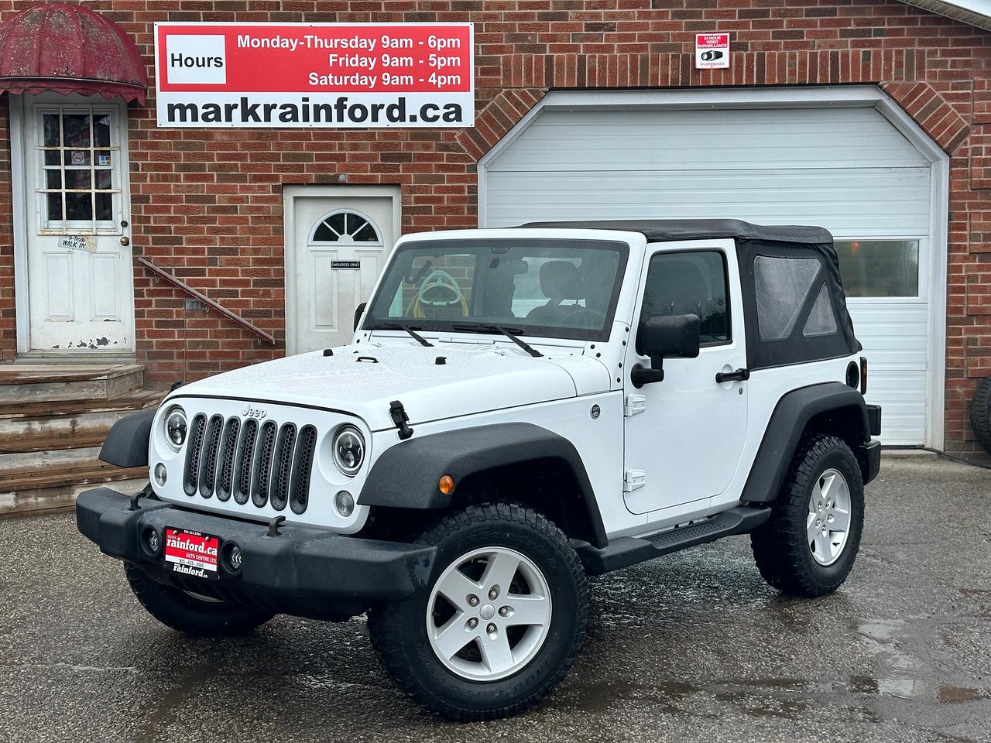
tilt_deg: -4.1
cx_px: 496
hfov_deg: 39.7
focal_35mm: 48
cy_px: 372
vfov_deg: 30.3
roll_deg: +0.7
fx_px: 1374
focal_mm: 6.86
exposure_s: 1/1721
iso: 64
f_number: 1.78
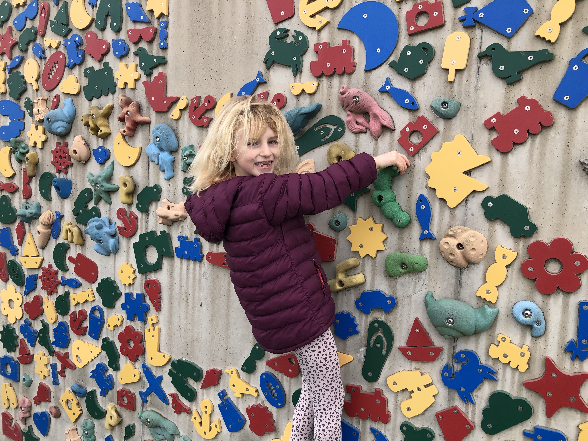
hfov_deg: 63.4
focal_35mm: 28
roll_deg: -3.1
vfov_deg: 49.7
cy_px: 220
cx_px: 294
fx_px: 476
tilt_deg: -5.8
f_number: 1.8
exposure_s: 1/360
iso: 20
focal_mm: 3.99
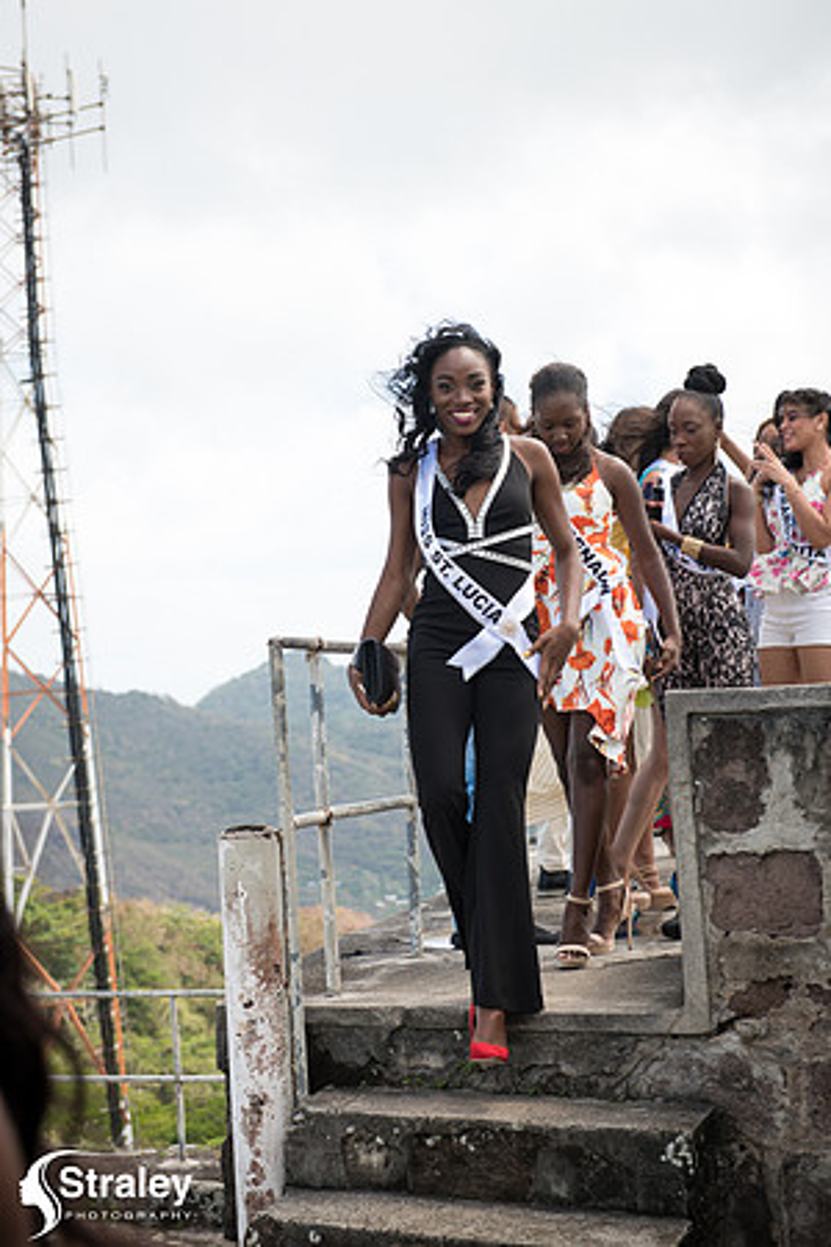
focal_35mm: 70
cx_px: 416
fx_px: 2424
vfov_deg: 28.8
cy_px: 624
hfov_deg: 19.5
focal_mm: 70
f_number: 5.6
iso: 72
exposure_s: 1/160
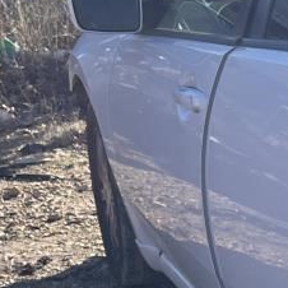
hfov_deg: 12.6
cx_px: 542
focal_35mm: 125
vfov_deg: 13.6
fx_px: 1177
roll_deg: -1.2
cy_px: 329
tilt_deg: -20.0
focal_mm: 5.1
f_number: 1.6
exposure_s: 1/1795
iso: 32
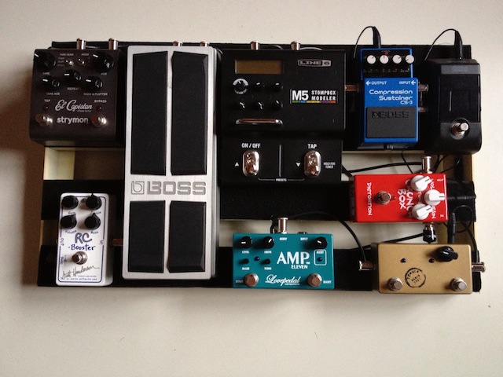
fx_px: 509
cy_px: 188
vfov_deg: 40.7
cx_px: 252
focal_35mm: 35
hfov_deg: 52.6
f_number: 2.4
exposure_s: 1/20
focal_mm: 4.28
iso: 320
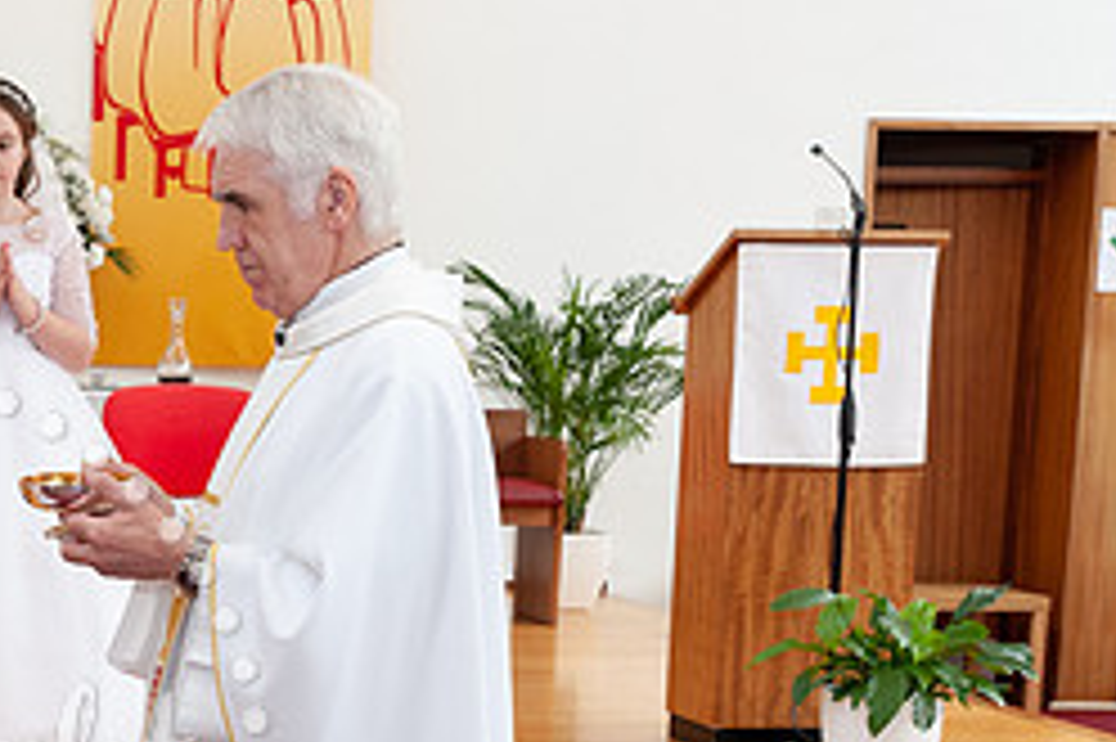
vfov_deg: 13.7
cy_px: 738
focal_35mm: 98
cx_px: -266
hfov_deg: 19.5
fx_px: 3036
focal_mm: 38
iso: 1250
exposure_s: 1/80
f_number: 5.6
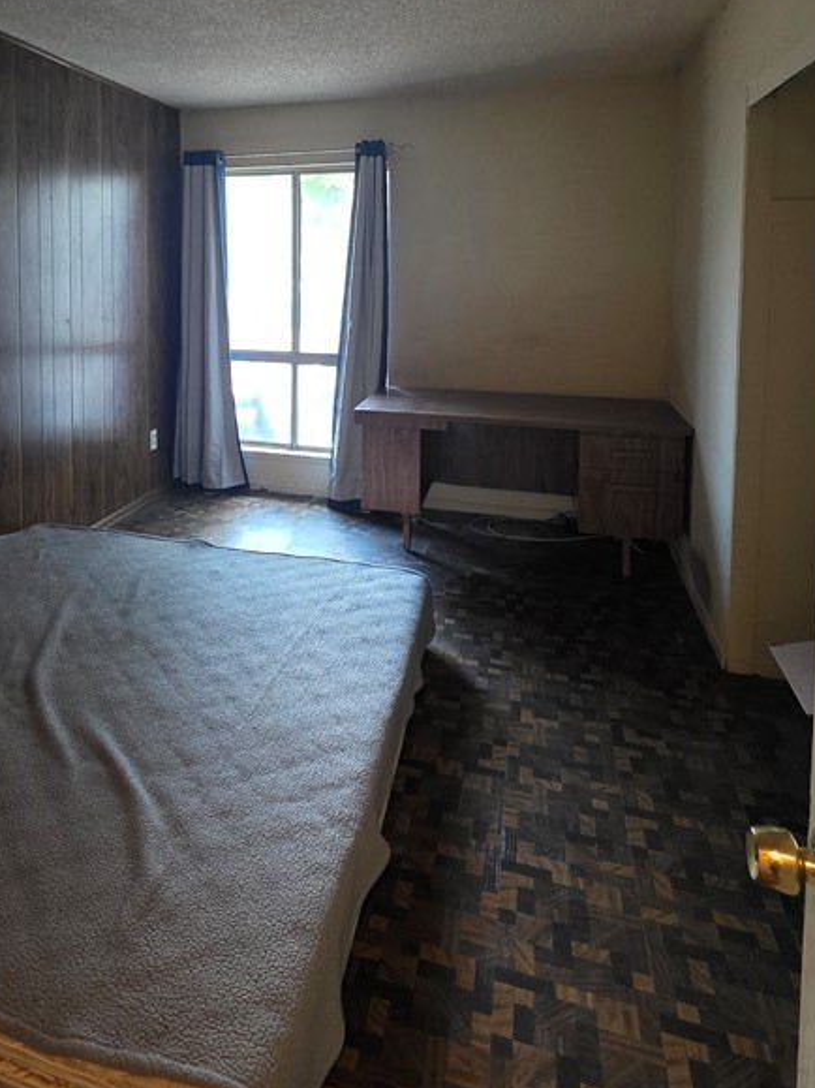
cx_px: 265
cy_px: 308
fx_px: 722
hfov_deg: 57.4
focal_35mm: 23
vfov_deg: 70.3
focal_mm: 2.2
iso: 1000
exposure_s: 1/60
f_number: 1.9
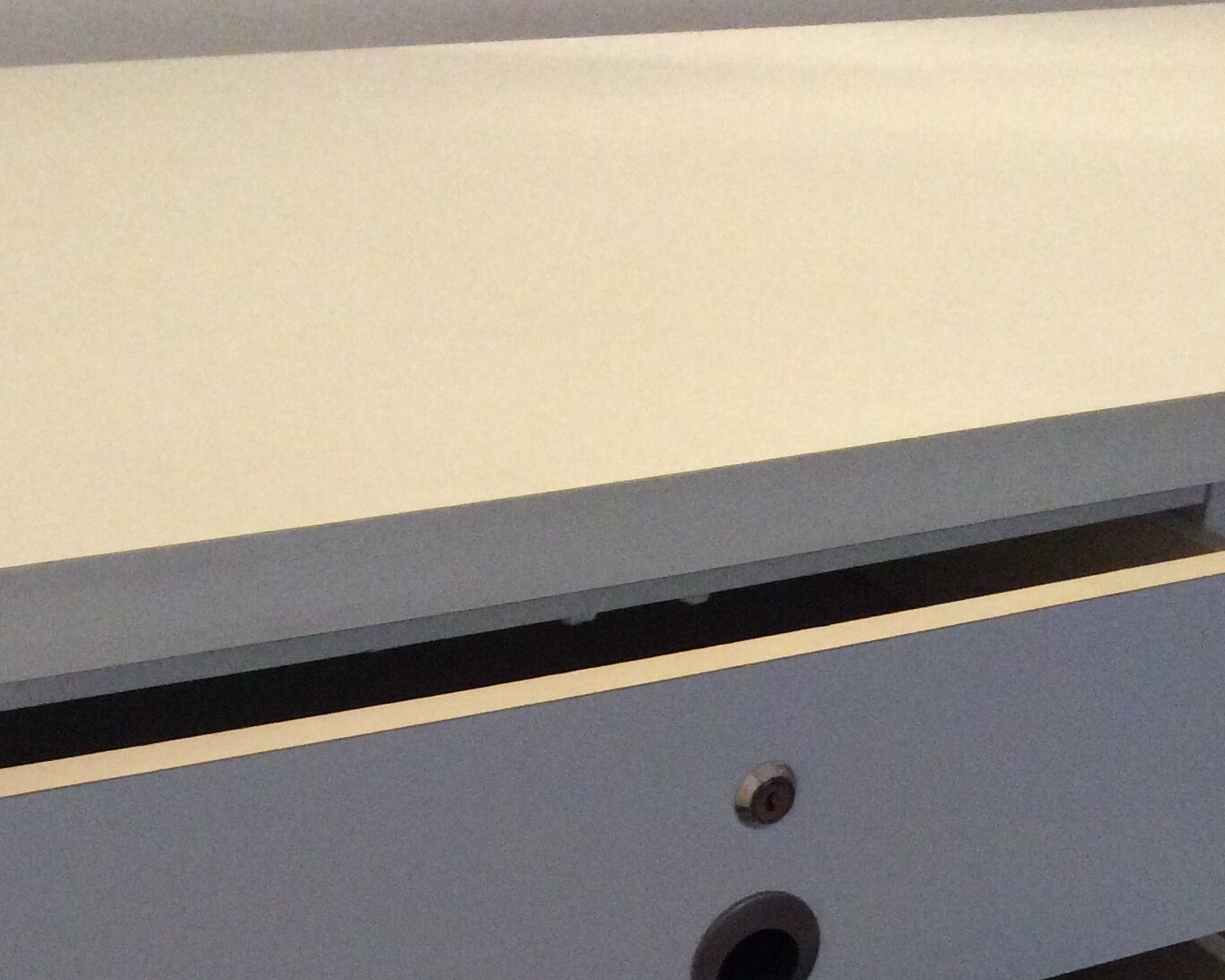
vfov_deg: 23.7
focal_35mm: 59
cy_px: 1149
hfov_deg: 32.0
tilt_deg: -35.6
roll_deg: -1.5
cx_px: 645
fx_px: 2139
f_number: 2.4
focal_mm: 3.3
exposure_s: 1/20
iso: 250
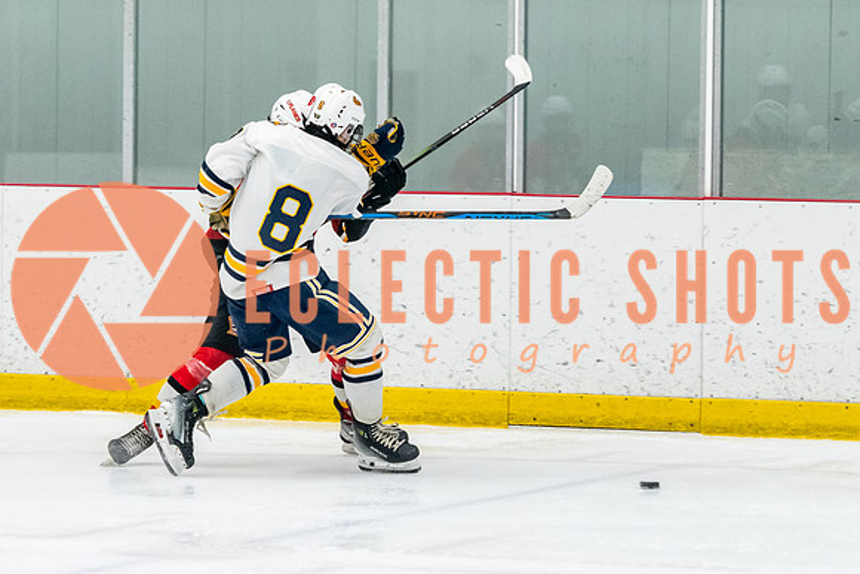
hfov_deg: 8.9
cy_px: 419
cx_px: 317
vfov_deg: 5.9
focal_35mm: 232
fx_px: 5550
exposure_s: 1/800
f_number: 2.8
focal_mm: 122
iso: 3200
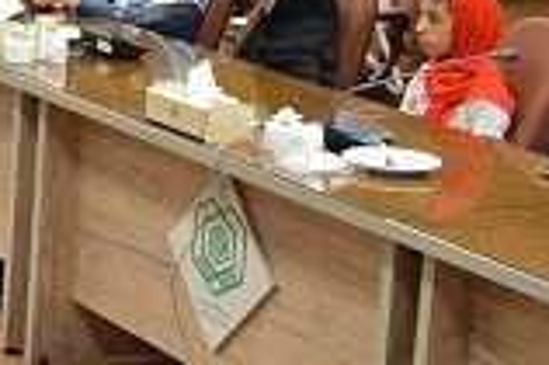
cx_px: -118
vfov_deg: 10.5
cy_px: -45
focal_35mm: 128
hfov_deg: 15.4
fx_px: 1950
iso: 900
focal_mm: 18
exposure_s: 1/60
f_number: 3.5
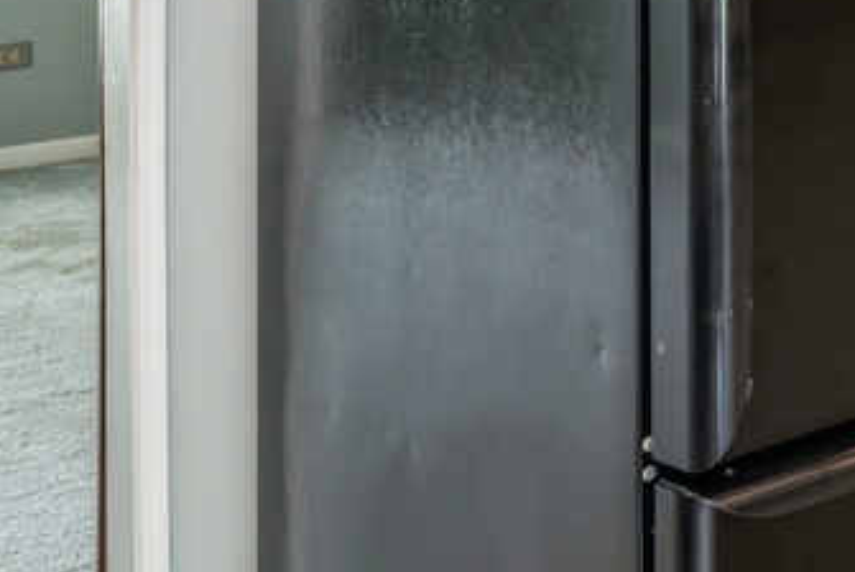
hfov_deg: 18.9
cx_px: 1552
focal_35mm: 82
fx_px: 1949
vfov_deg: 15.5
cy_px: -253
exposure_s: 1/5
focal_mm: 17
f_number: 8
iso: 200
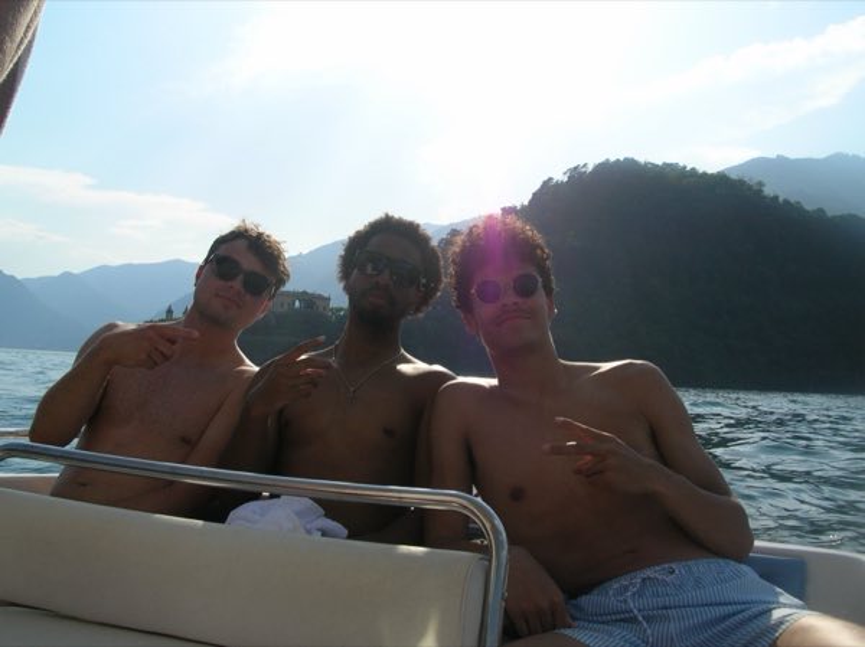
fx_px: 899
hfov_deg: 51.4
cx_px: 432
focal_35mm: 36
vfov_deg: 39.6
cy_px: 324
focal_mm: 6
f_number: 3.7
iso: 50
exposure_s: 1/1182
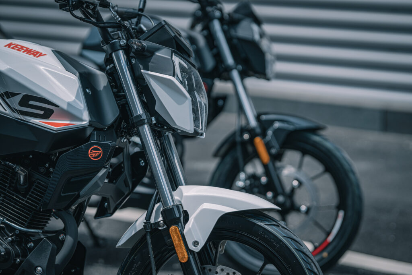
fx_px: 1202
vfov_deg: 13.0
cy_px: 138
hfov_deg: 19.5
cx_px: 206
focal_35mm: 105
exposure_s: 1/2000
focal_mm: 105
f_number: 2.2
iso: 50
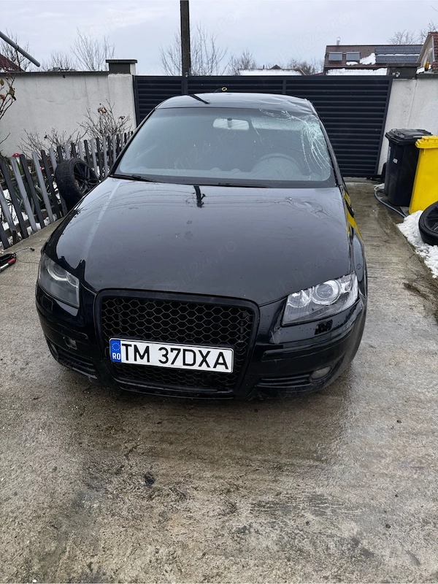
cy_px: 292
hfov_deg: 56.8
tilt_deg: -25.6
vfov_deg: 71.6
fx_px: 405
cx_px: 219
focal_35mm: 24
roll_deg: -0.7
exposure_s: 1/1151
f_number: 1.78
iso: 80
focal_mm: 6.76
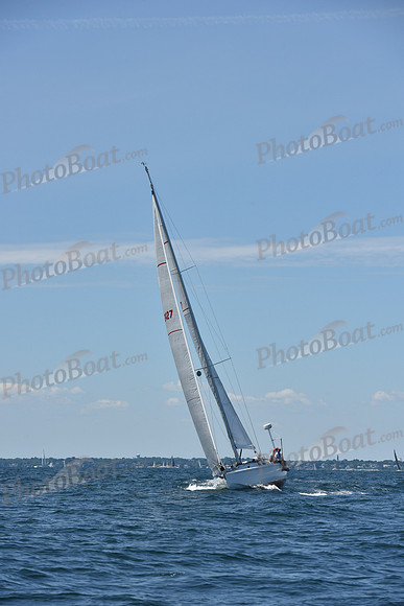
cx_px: 202
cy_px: 303
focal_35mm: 150
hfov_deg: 9.2
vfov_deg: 13.7
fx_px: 2523
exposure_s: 1/1250
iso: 250
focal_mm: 150
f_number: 9
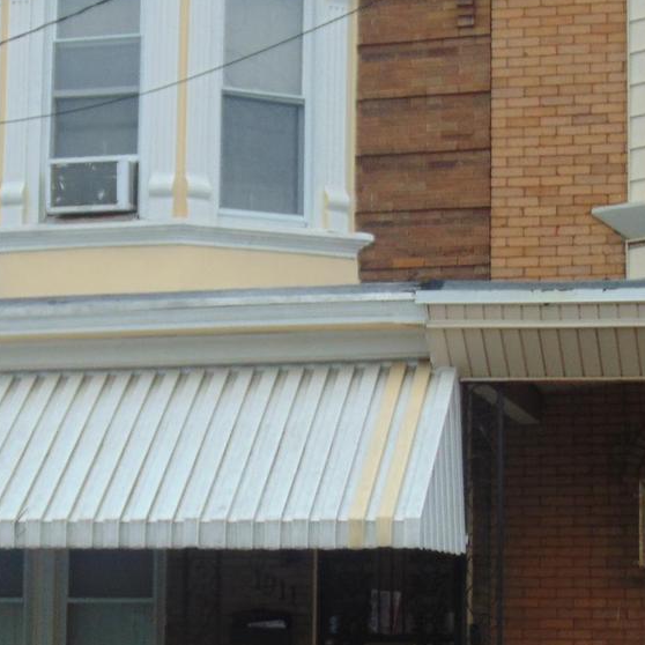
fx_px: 2403
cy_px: 445
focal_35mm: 114
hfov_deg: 15.2
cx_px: 140
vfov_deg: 15.2
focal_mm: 9
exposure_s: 1/500
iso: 80
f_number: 3.5
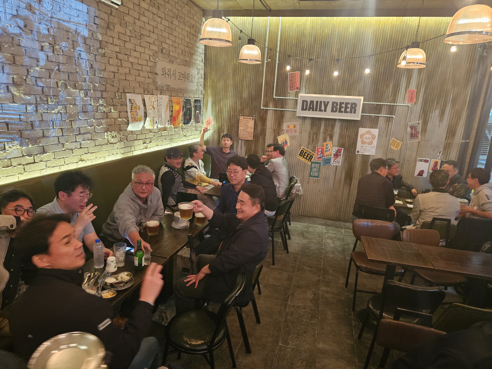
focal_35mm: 23
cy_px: 184
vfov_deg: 58.9
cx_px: 246
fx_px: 327
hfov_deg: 73.9
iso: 800
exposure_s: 1/24
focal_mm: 6.3
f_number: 1.7
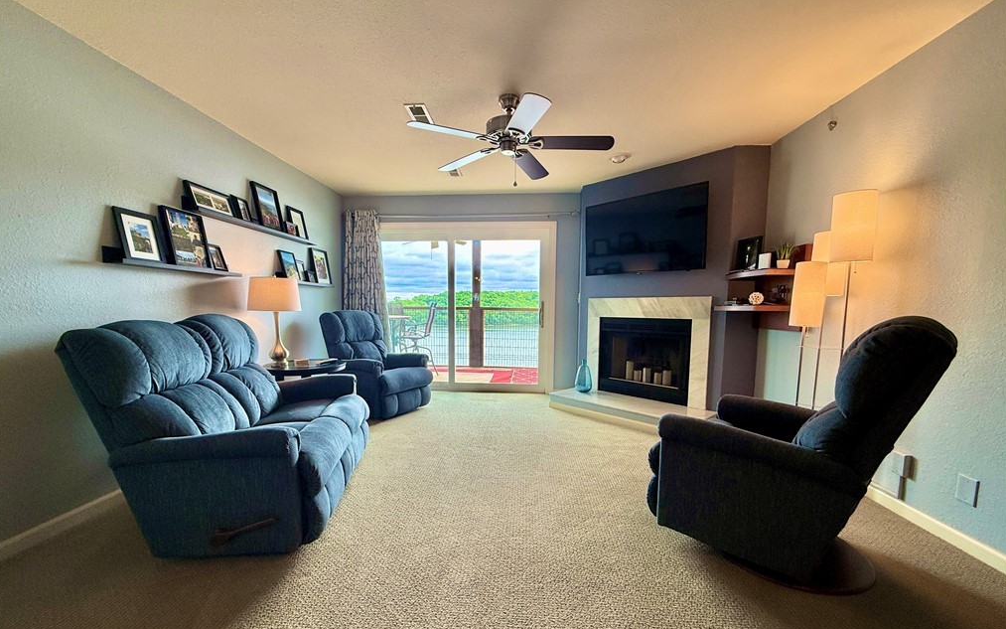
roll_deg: -0.7
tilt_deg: -5.9
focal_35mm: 15
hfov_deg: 101.5
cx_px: 502
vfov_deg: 74.6
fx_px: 411
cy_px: 348
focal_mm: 2.22
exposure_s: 1/120
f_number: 2.2
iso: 80
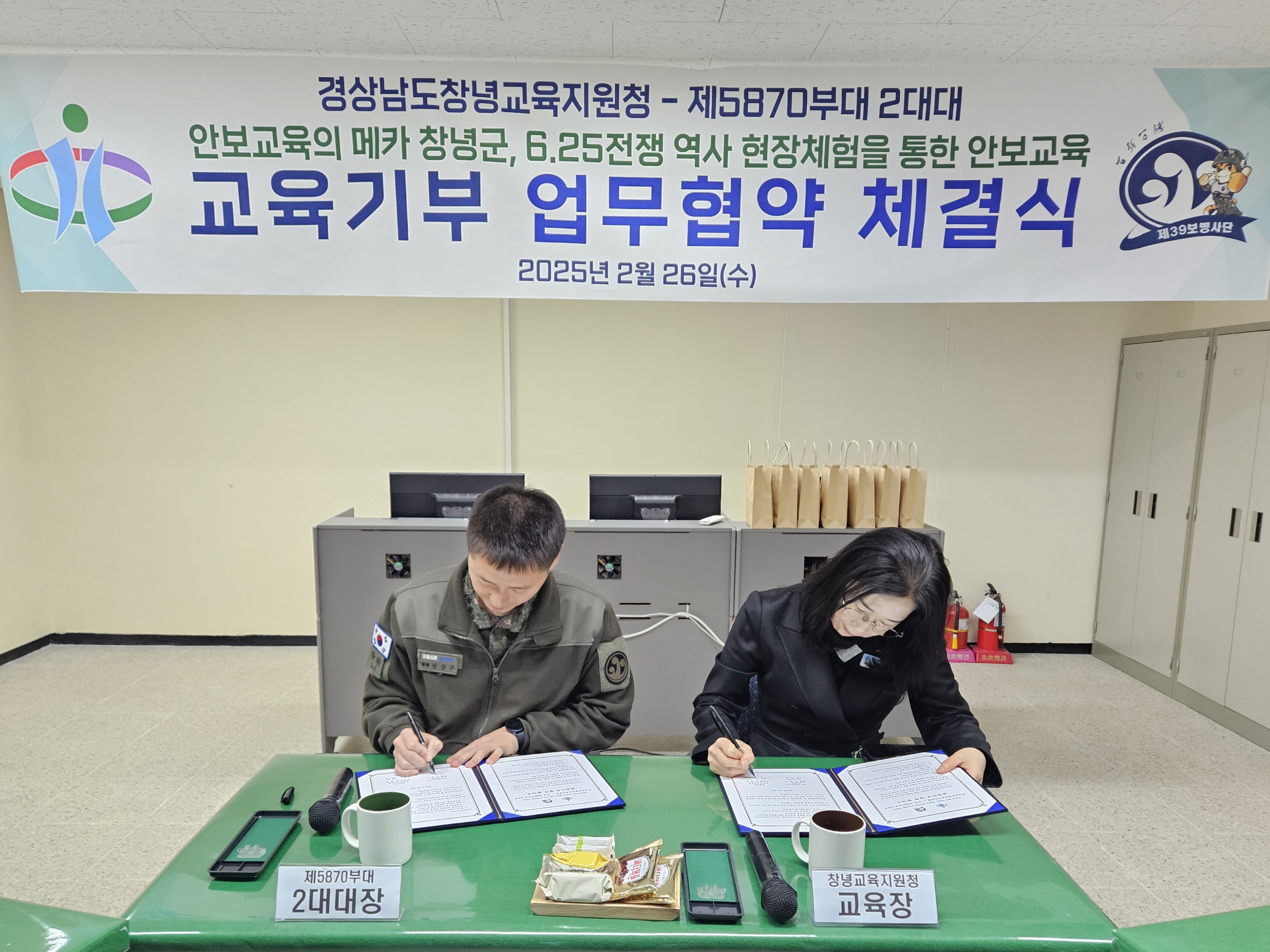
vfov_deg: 58.9
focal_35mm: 23
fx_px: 844
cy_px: 476
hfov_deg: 73.9
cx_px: 635
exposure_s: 1/120
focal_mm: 5.4
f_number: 1.8
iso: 400
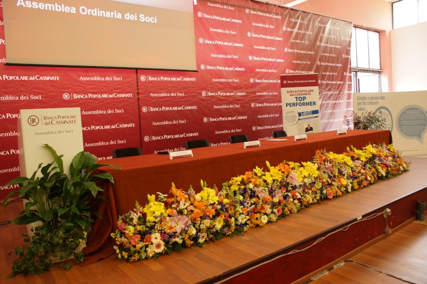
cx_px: 214
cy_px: 142
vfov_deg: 47.9
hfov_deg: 67.4
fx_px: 320
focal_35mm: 27
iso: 800
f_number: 4
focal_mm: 18
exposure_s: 1/60
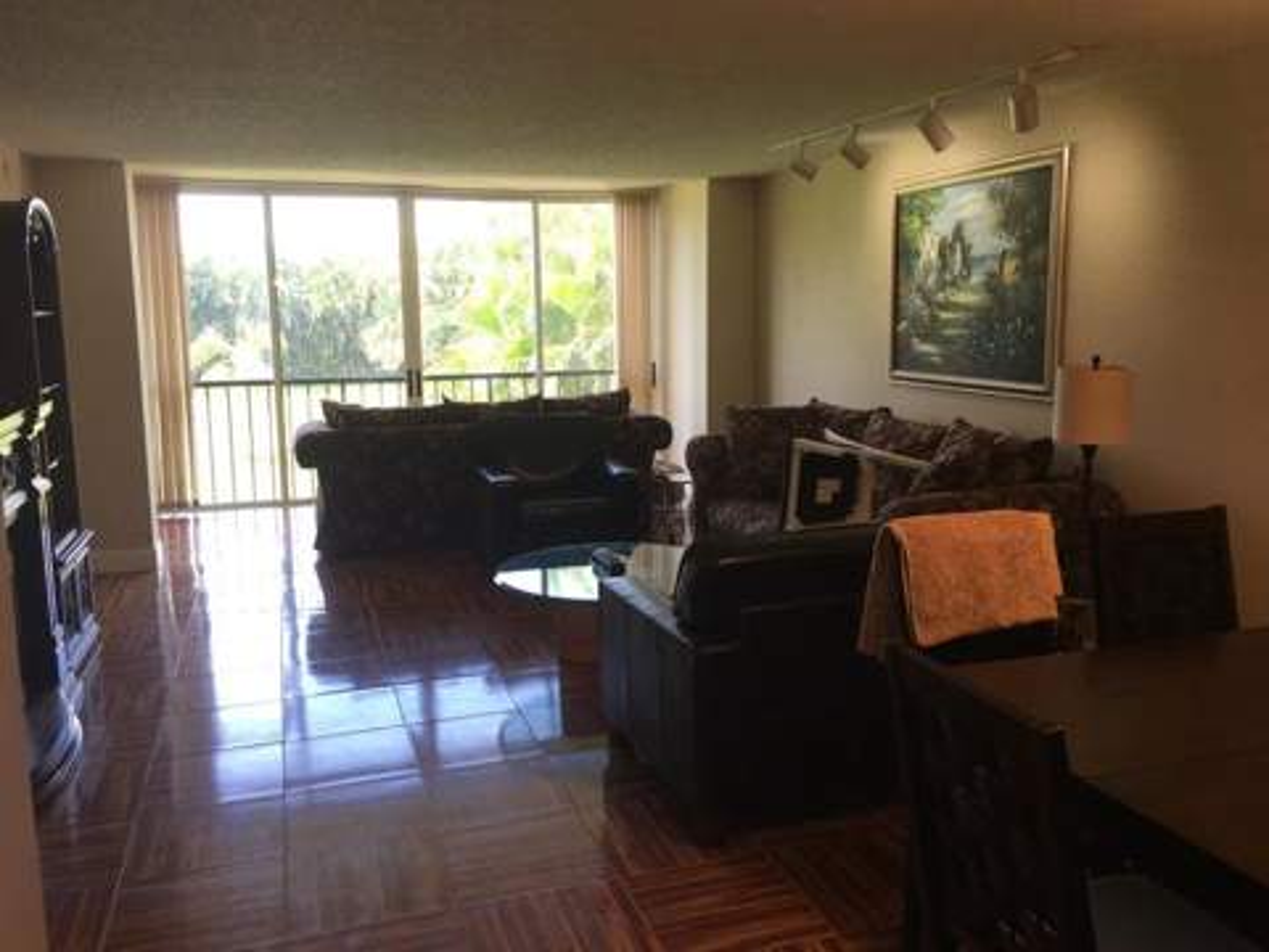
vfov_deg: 48.2
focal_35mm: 29
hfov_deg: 61.7
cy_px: 476
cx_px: 634
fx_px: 1063
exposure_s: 1/60
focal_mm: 4.15
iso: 40
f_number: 2.2
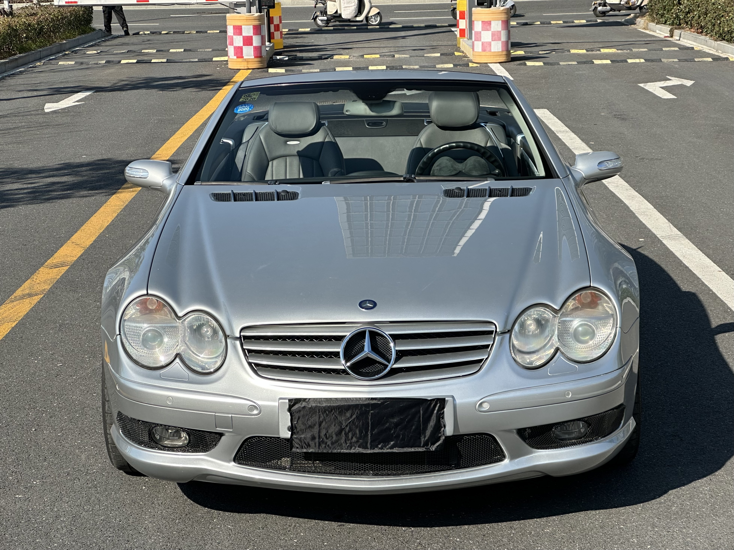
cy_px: 275
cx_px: 367
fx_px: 1633
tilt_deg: -12.2
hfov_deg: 25.3
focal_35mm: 77
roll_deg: -0.3
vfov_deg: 19.1
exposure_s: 1/190
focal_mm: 9
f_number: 2.8
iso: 32
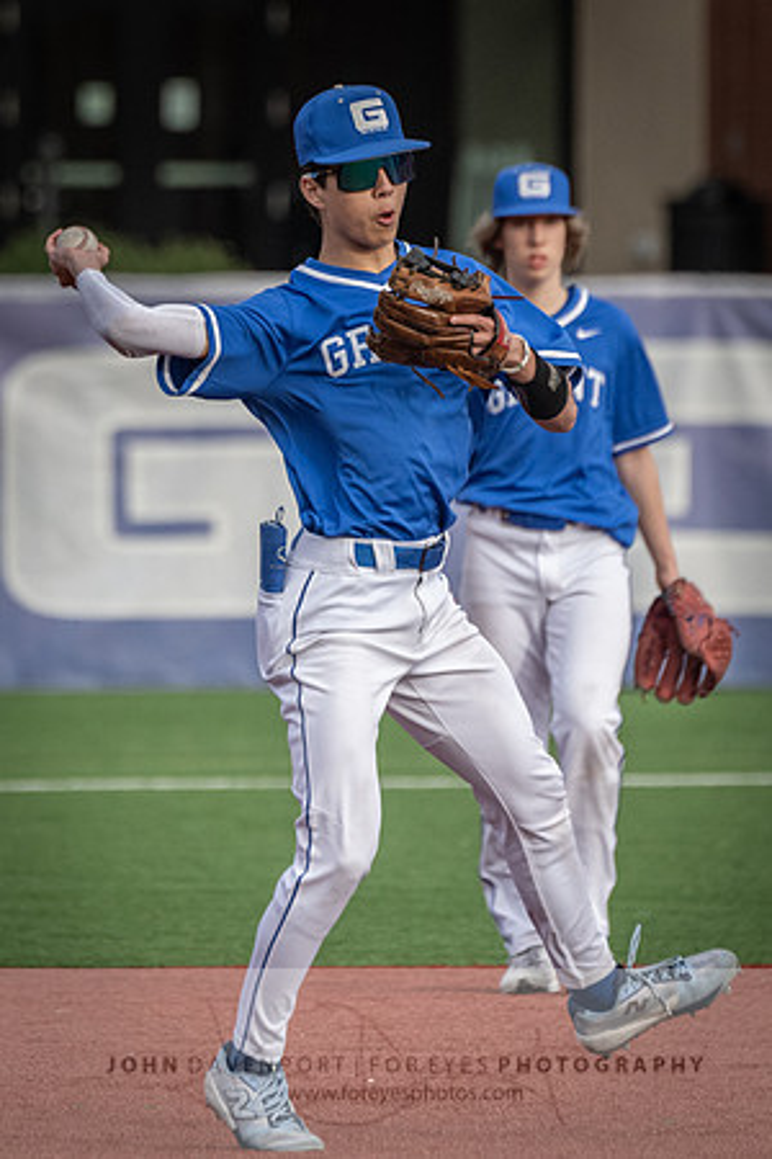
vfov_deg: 3.0
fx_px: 21956
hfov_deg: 2.0
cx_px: 237
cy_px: 437
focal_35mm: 683
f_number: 5.6
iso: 2000
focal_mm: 360
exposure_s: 1/2000
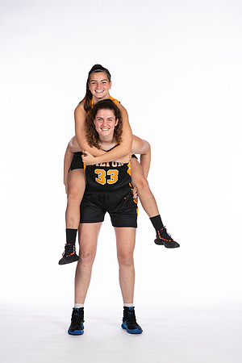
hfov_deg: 13.0
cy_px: 182
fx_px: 1059
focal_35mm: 105
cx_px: 121
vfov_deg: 19.5
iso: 100
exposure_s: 1/100
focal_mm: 70
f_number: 5.6
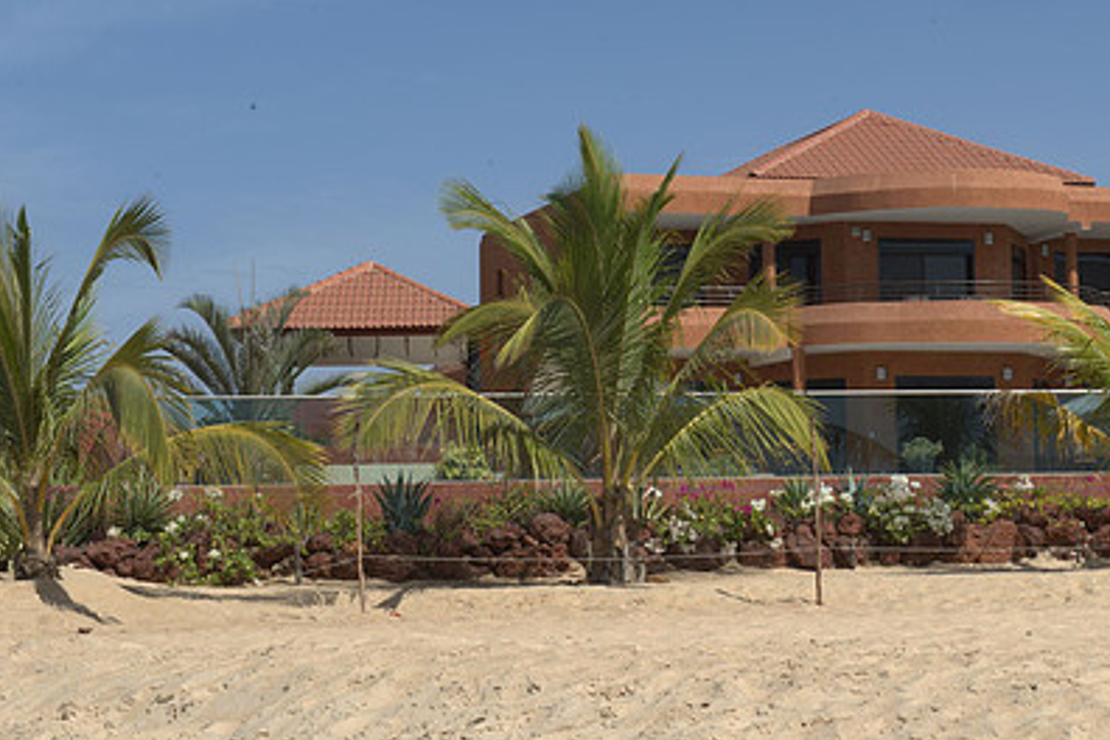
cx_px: 776
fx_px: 2621
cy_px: 248
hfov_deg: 23.8
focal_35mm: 85
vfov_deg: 16.0
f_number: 14
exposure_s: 1/125
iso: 200
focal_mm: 58
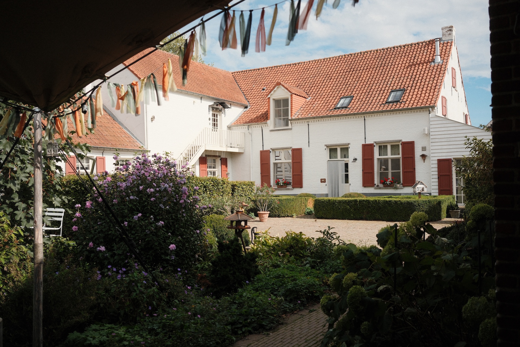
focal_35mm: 35
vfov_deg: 37.9
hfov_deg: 54.4
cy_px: 174
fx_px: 506
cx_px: 260
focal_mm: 23
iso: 500
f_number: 2.8
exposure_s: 1/5800
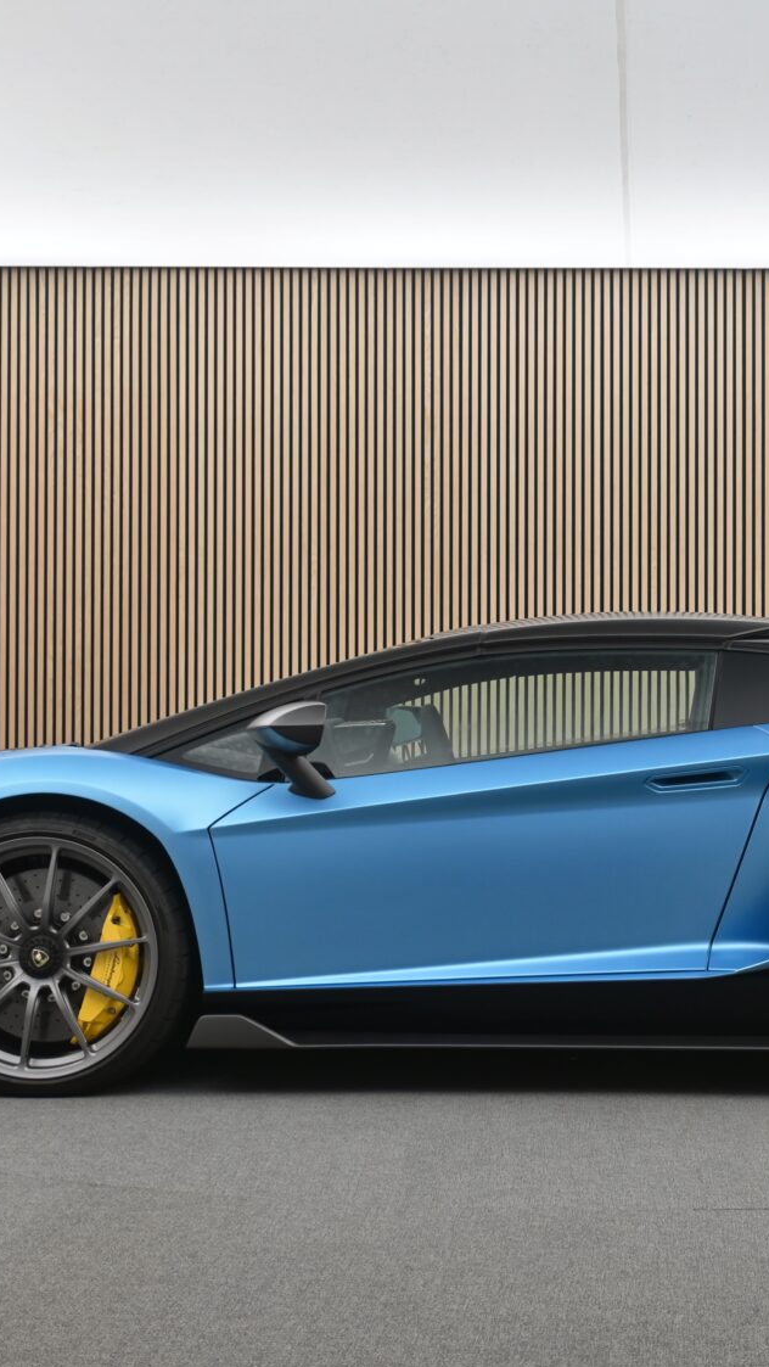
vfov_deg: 32.2
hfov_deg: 18.3
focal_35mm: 65
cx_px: 610
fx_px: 2370
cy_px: 680
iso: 500
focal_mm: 27.5
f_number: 4.5
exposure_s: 1/40
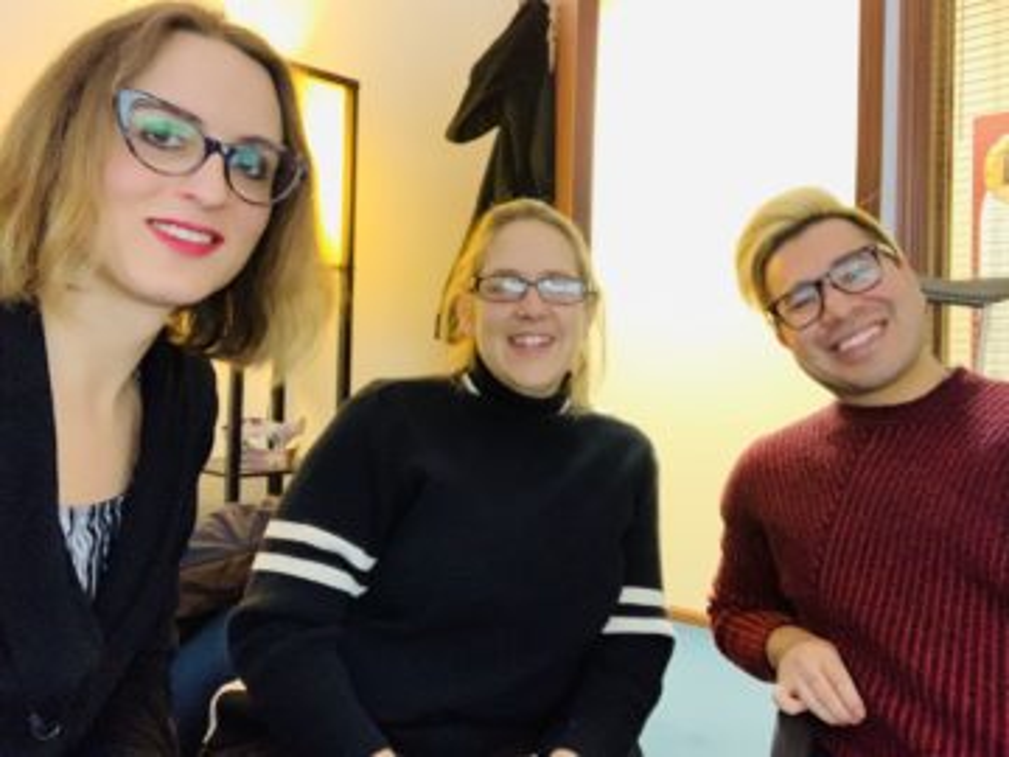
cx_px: 504
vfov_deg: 44.2
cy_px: 378
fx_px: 933
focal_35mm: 32
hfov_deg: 56.8
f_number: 2.2
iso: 500
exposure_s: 1/30
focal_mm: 2.87
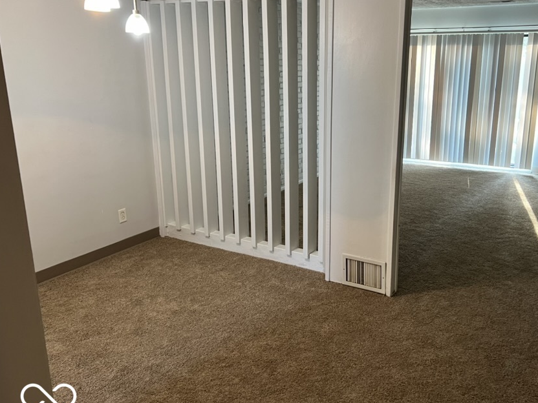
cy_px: 193
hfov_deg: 56.4
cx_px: 322
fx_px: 497
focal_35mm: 32
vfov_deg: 44.2
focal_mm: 5.7
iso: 125
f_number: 1.5
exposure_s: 1/60
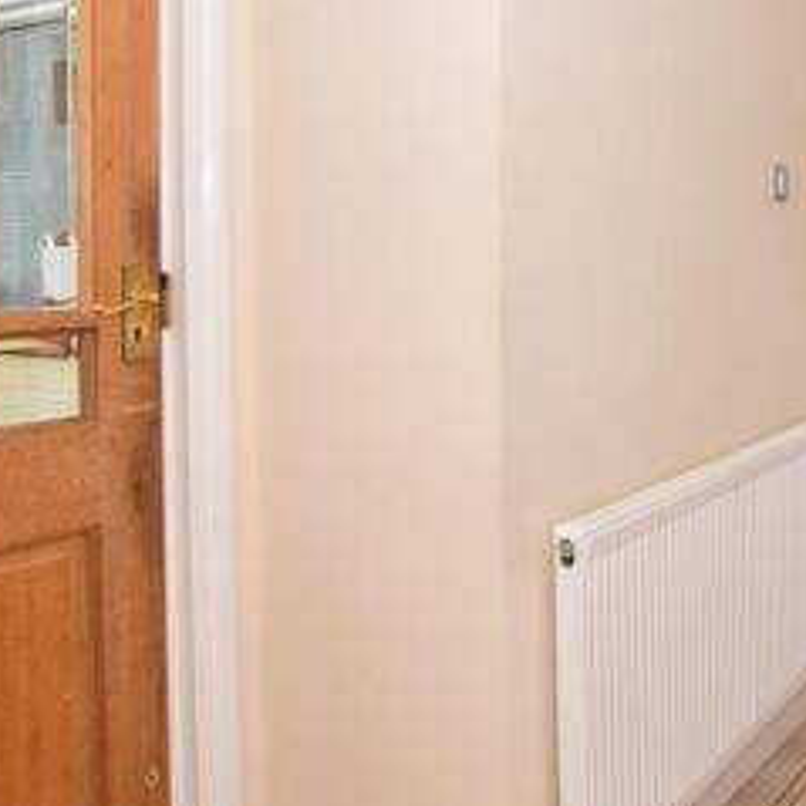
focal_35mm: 35
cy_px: 244
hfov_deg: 41.7
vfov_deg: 46.2
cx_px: 786
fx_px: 922
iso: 400
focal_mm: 10
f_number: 7.1
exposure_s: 1/60
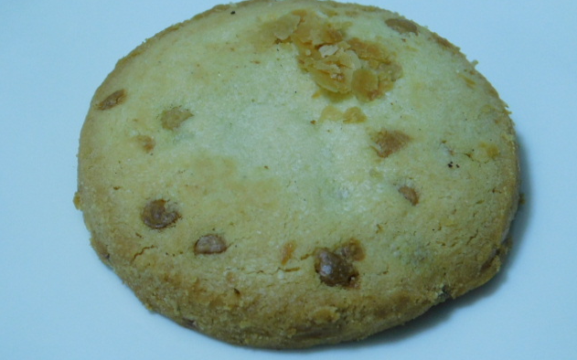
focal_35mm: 86
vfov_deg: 15.2
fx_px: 1352
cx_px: 291
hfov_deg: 24.1
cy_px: 172
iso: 360
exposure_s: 1/30
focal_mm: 14.2
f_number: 4.4
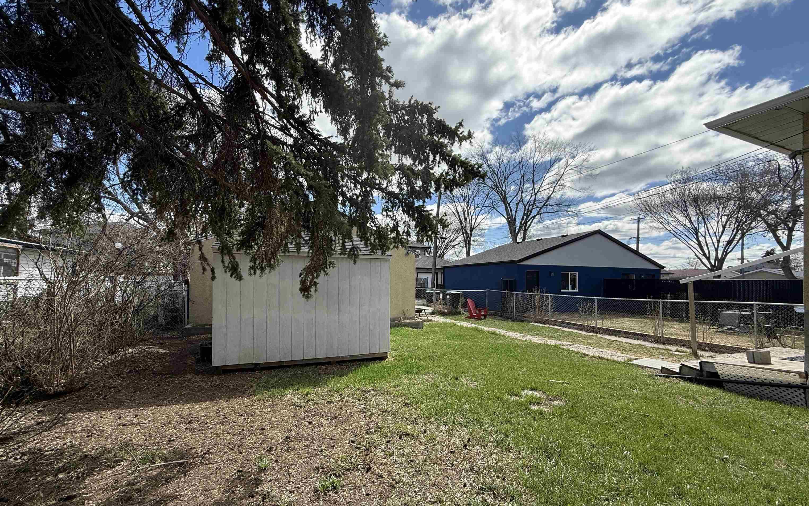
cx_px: 404
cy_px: 276
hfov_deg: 101.5
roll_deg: -0.7
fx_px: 331
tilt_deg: +1.2
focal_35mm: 15
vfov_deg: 74.6
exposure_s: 1/1235
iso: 64
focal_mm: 2.22
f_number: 2.2
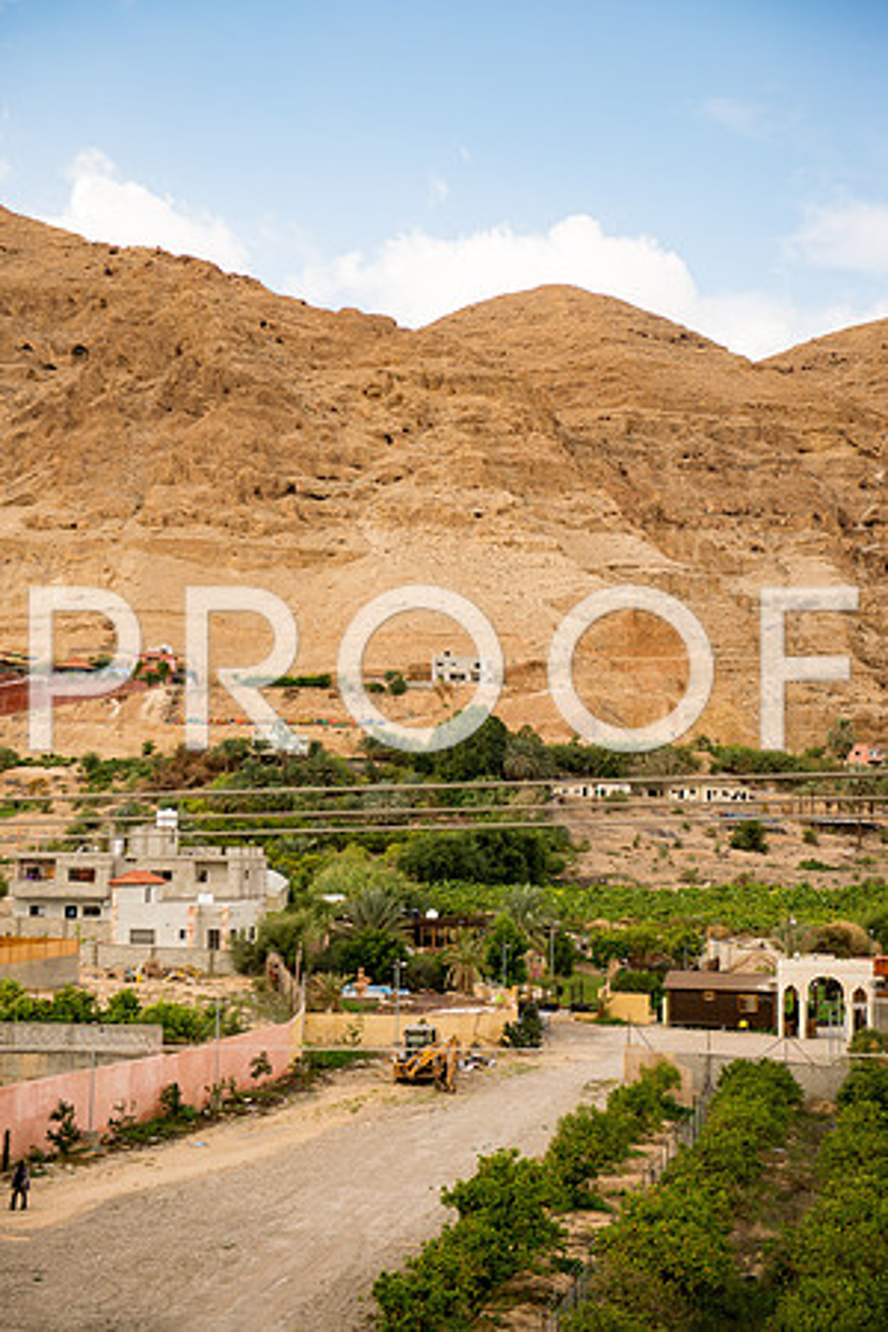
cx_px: 444
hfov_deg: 24.6
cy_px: 666
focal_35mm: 55
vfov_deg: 36.2
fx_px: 2035
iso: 200
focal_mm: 55
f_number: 2.8
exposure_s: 1/1600
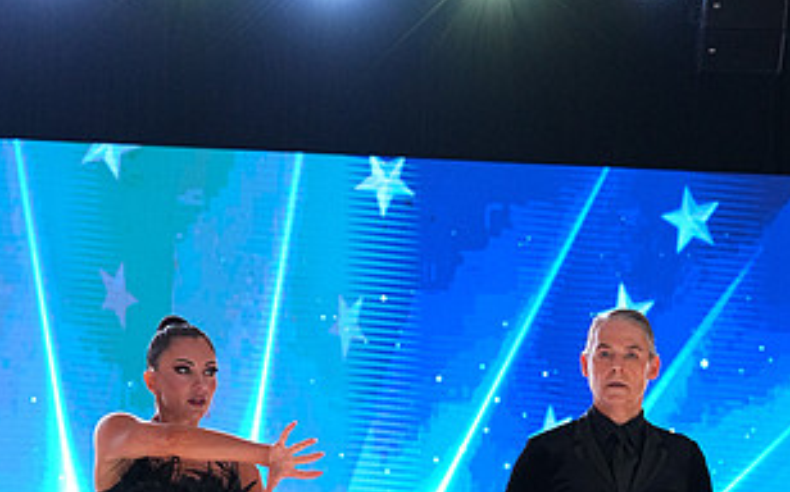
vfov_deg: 8.9
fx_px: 3098
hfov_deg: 14.5
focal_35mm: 144
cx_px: 414
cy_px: 648
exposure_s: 1/400
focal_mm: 75
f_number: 4
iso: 2000
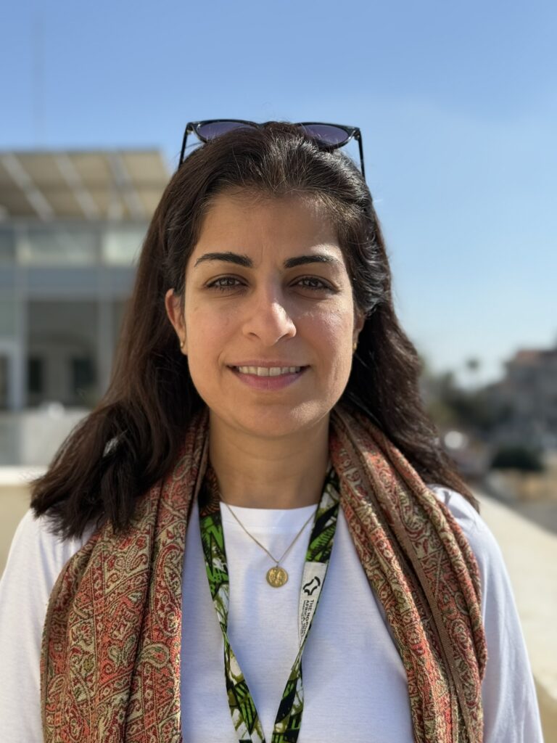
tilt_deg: -0.1
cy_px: 372
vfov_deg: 39.7
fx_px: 1030
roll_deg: -0.3
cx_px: 278
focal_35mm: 48
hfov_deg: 30.3
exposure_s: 1/4329
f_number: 1.78
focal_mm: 6.76
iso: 64
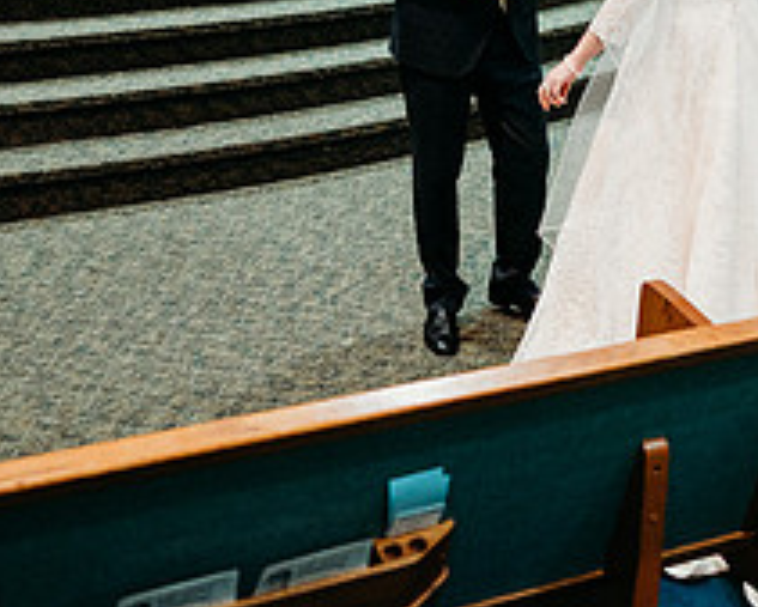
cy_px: -48
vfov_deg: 23.2
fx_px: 1392
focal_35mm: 62
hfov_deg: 30.1
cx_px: 546
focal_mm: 24
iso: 2000
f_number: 1.8
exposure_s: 1/125
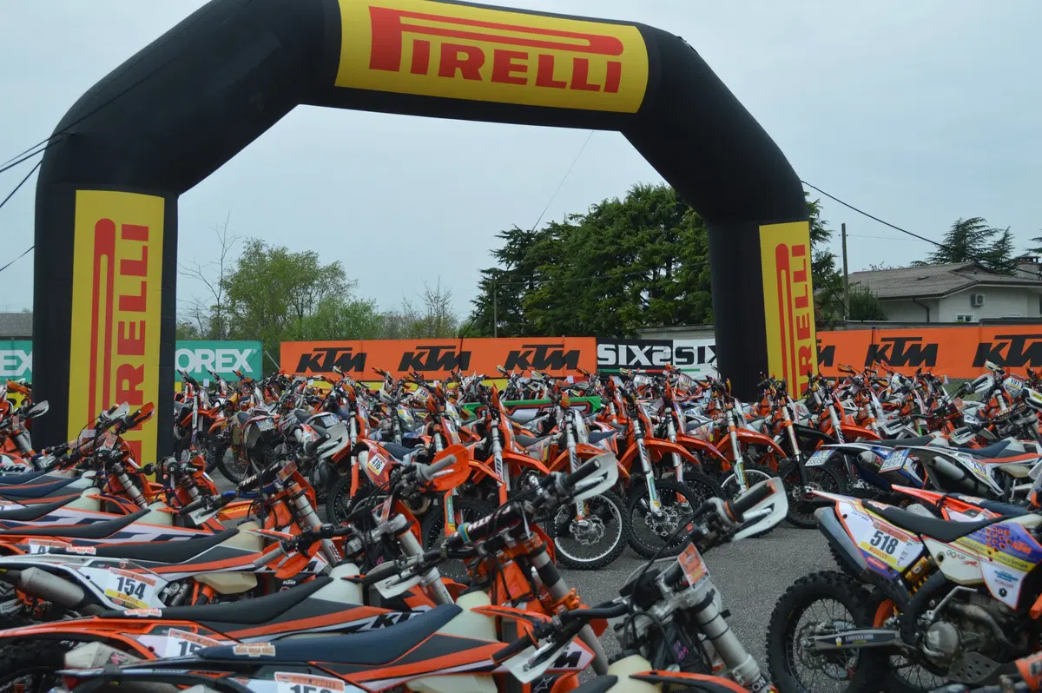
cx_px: 521
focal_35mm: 39
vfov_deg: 34.2
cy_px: 346
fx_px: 1128
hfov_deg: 49.6
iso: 100
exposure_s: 1/125
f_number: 5.6
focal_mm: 26
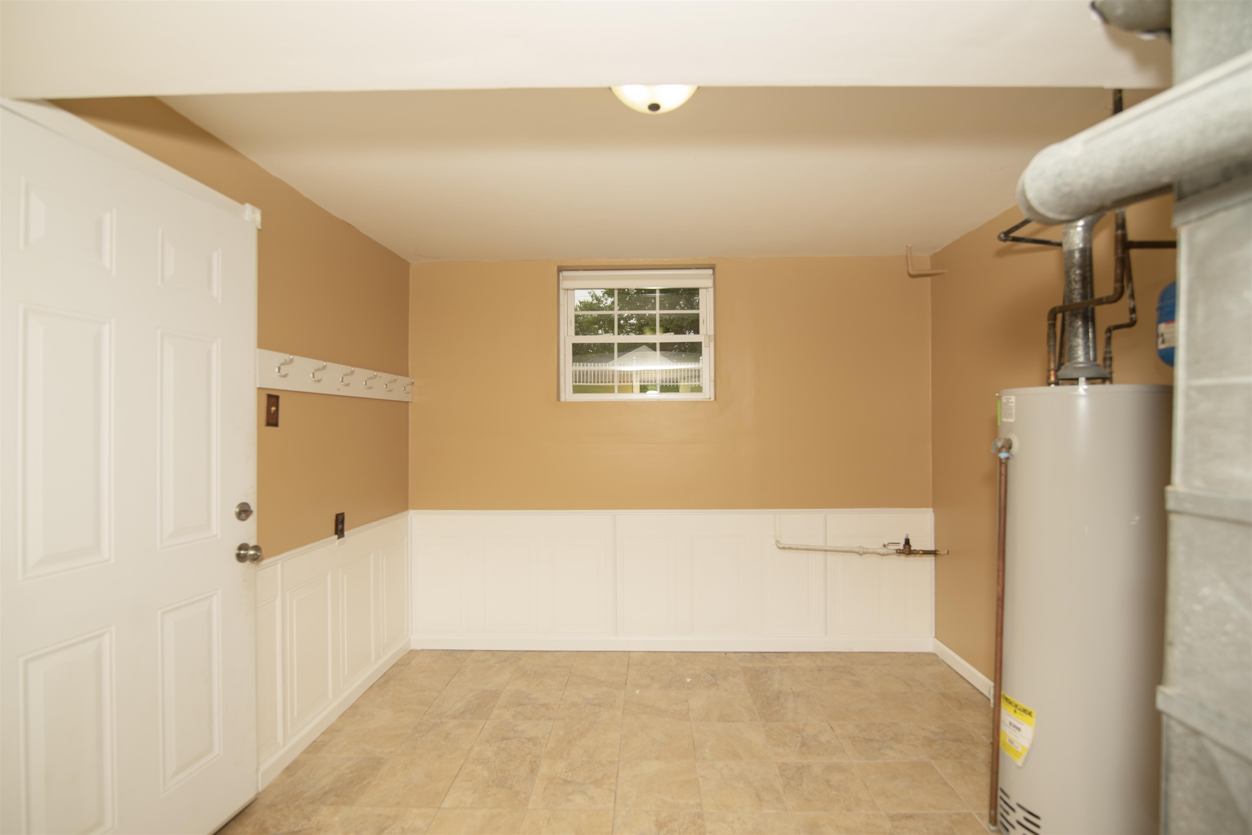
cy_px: 418
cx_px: 626
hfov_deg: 96.7
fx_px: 557
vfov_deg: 73.8
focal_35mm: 16
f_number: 4
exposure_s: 1/200
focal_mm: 16
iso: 100
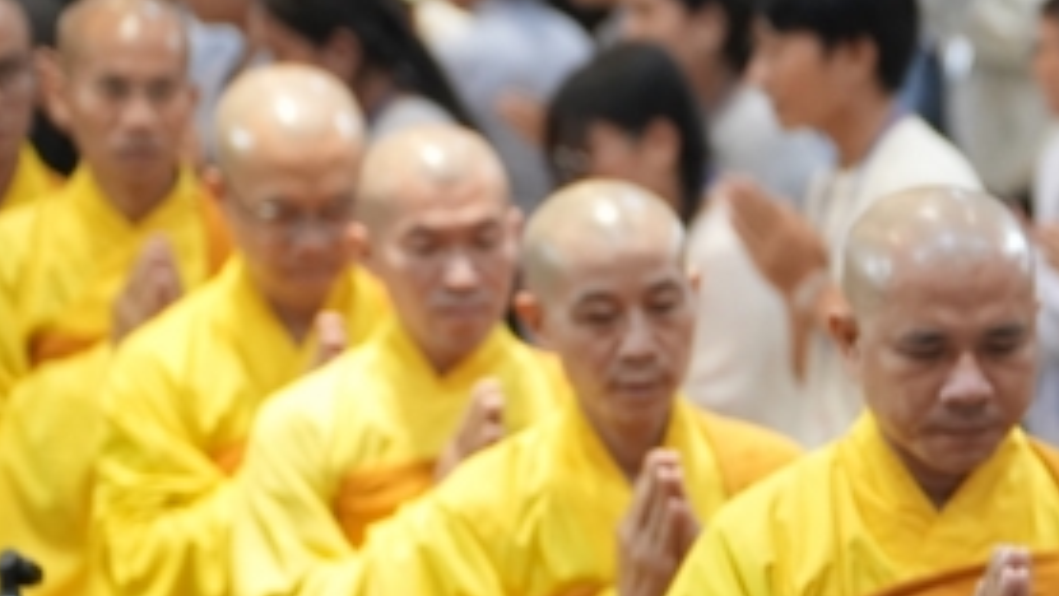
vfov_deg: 4.0
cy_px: 760
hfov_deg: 6.9
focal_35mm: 306
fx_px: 8595
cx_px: 1707
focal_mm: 83
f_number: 2.8
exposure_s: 1/160
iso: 2000
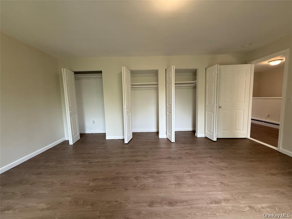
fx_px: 118
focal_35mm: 14
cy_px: 110
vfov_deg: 85.7
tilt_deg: -4.6
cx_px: 146
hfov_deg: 102.1
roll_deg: +1.0
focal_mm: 2.22
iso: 200
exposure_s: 1/120
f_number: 2.2
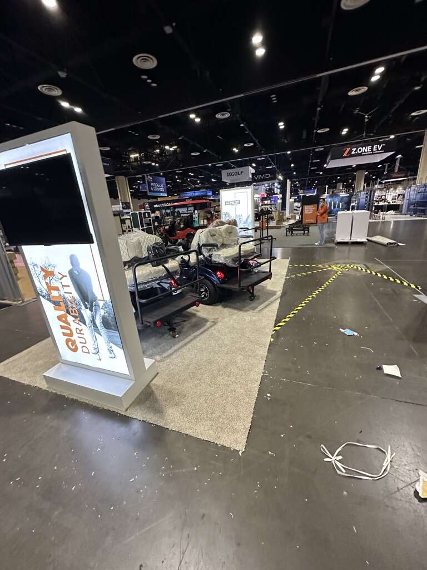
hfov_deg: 85.7
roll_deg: +7.3
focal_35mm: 14
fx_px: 230
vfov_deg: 102.1
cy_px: 285
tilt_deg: -13.4
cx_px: 214
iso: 800
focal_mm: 2.22
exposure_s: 1/60
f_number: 2.2
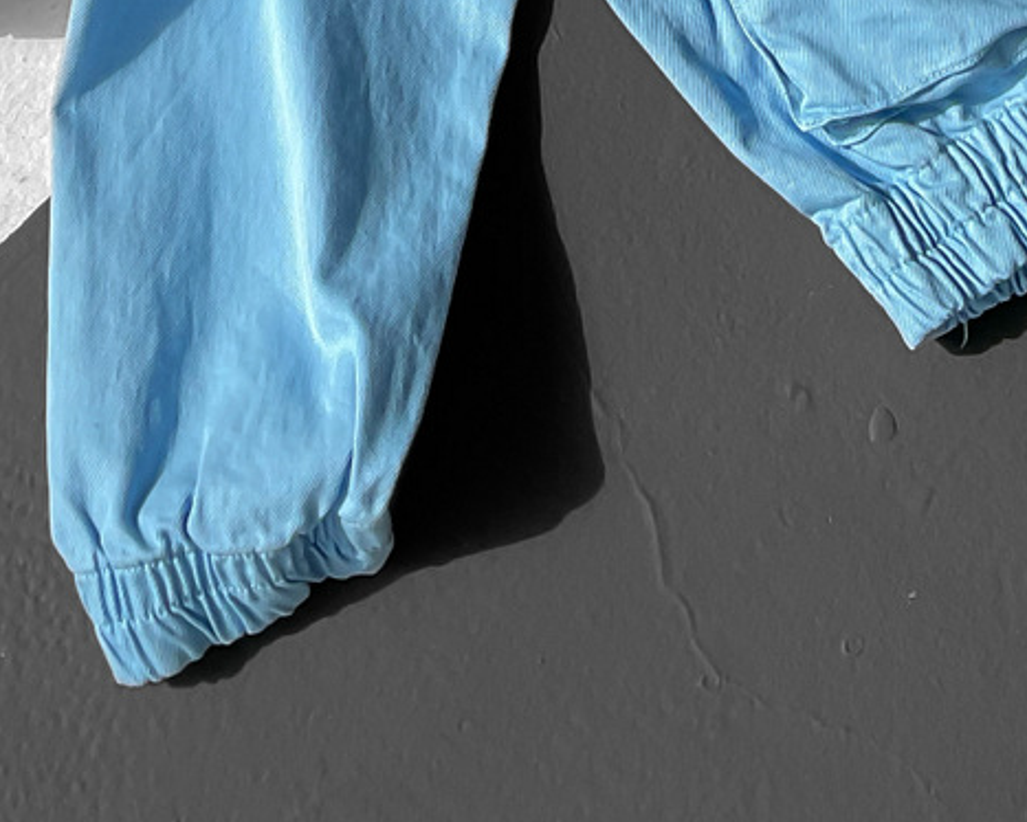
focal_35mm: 97
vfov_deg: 13.2
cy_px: -934
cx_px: 488
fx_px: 2950
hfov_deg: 19.8
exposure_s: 1/720
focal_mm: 3
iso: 16
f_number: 1.8
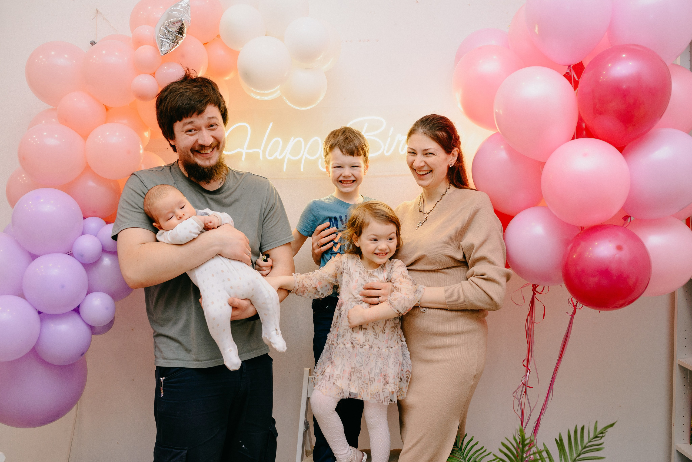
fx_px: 673
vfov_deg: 37.9
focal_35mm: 35
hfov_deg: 54.4
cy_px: 231
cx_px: 346
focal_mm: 35
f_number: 3.5
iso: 400
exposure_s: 1/160
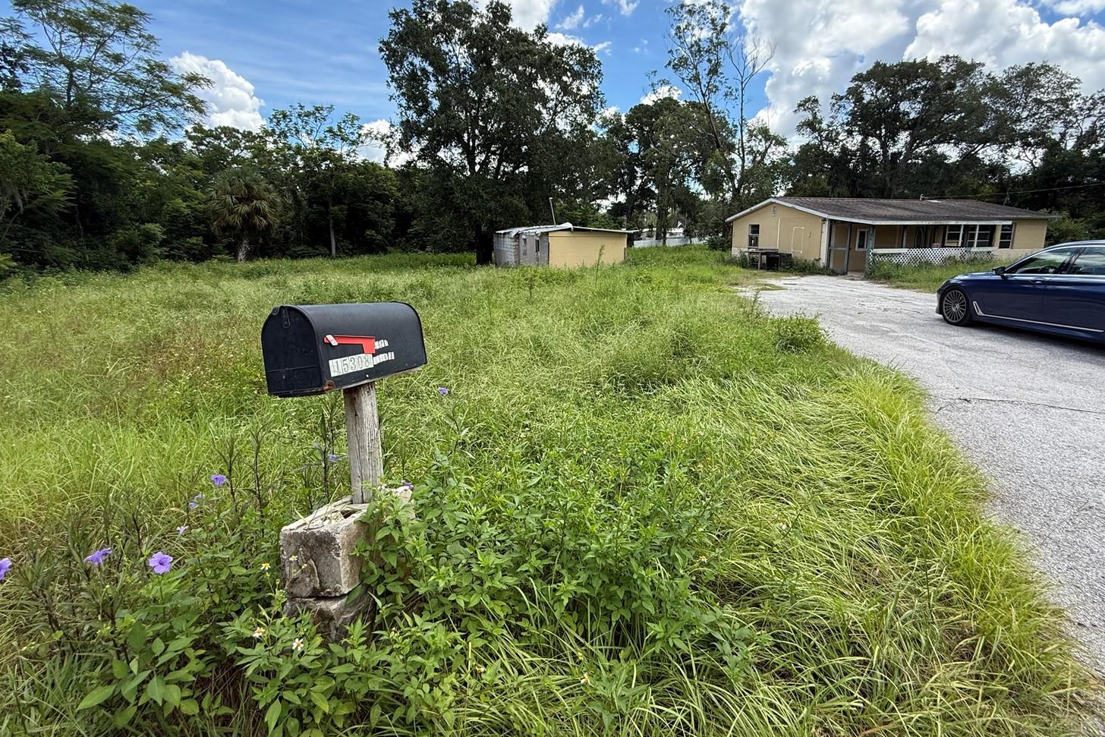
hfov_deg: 96.6
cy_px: 317
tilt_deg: -10.5
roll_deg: +0.5
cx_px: 588
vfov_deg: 73.4
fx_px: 491
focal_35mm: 16
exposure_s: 1/742
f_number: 2.2
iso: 64
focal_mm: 2.22
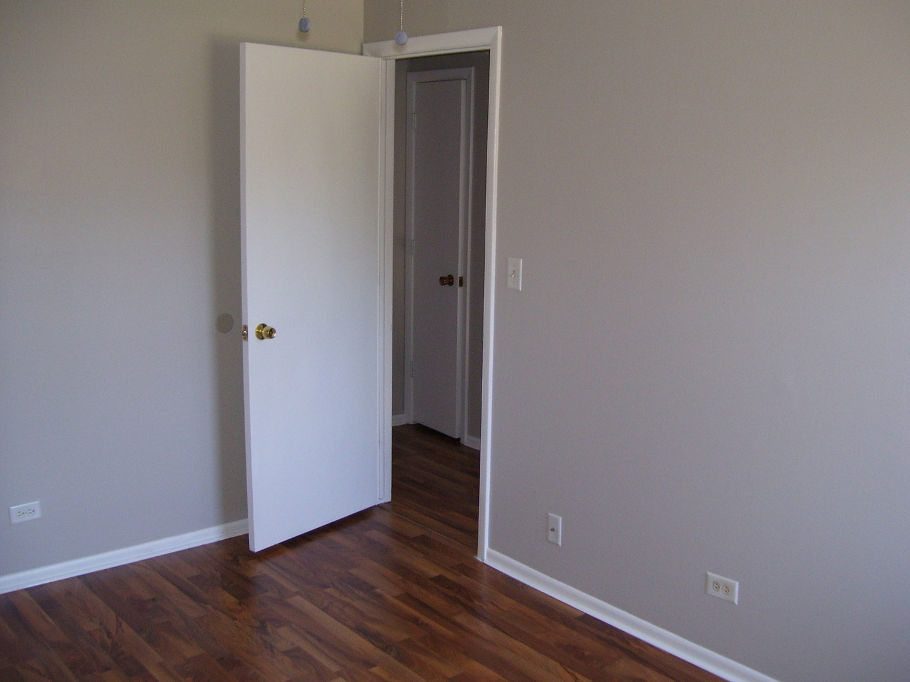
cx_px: 455
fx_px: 973
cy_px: 341
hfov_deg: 50.1
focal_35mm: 37
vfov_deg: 38.7
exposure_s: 1/60
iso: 125
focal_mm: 6
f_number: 2.7
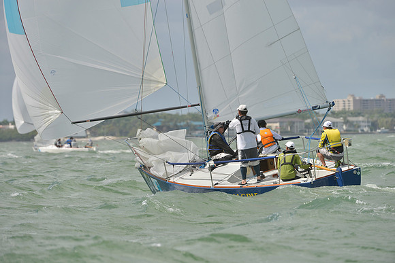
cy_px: 132
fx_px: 3731
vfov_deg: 4.0
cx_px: 198
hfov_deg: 6.1
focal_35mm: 340
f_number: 6.3
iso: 280
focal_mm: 340
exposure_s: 1/1600
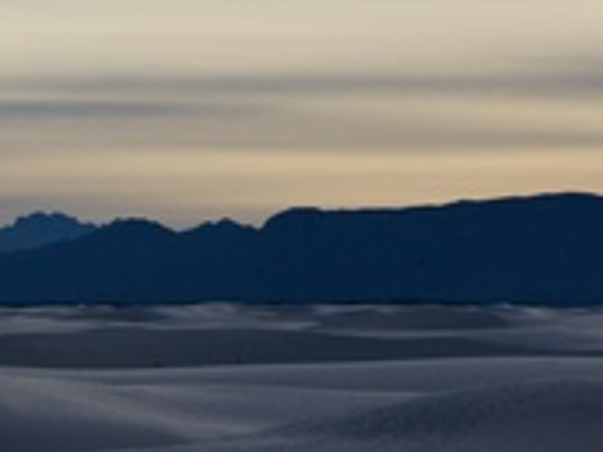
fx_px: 4477
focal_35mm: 257
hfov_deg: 7.6
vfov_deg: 5.8
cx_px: -109
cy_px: -39
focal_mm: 55
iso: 100
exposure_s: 1/200
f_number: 14
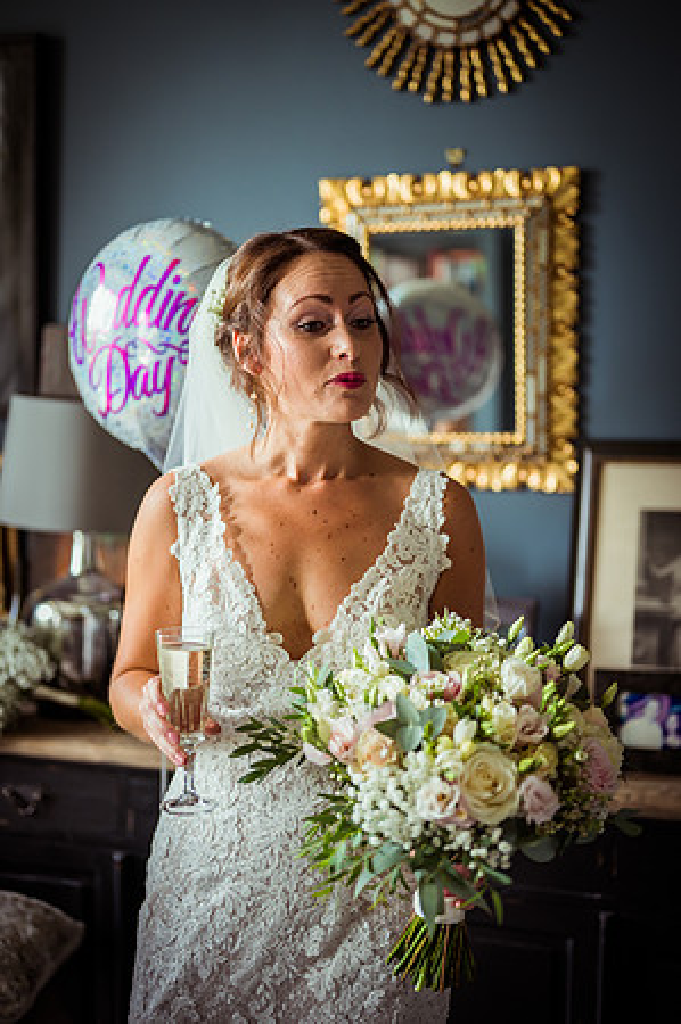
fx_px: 1422
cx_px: 340
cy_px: 512
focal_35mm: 50
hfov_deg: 26.9
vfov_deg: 39.6
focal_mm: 50
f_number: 2
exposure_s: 1/250
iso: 560
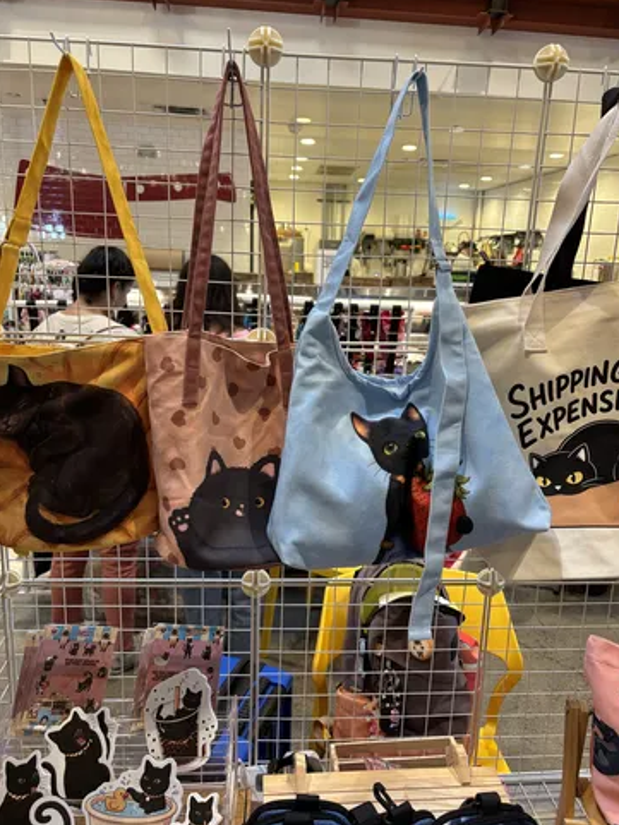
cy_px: 410
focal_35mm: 27
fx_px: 643
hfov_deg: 51.4
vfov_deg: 65.3
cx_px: 318
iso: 200
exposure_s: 1/60
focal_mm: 5.96
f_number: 1.6
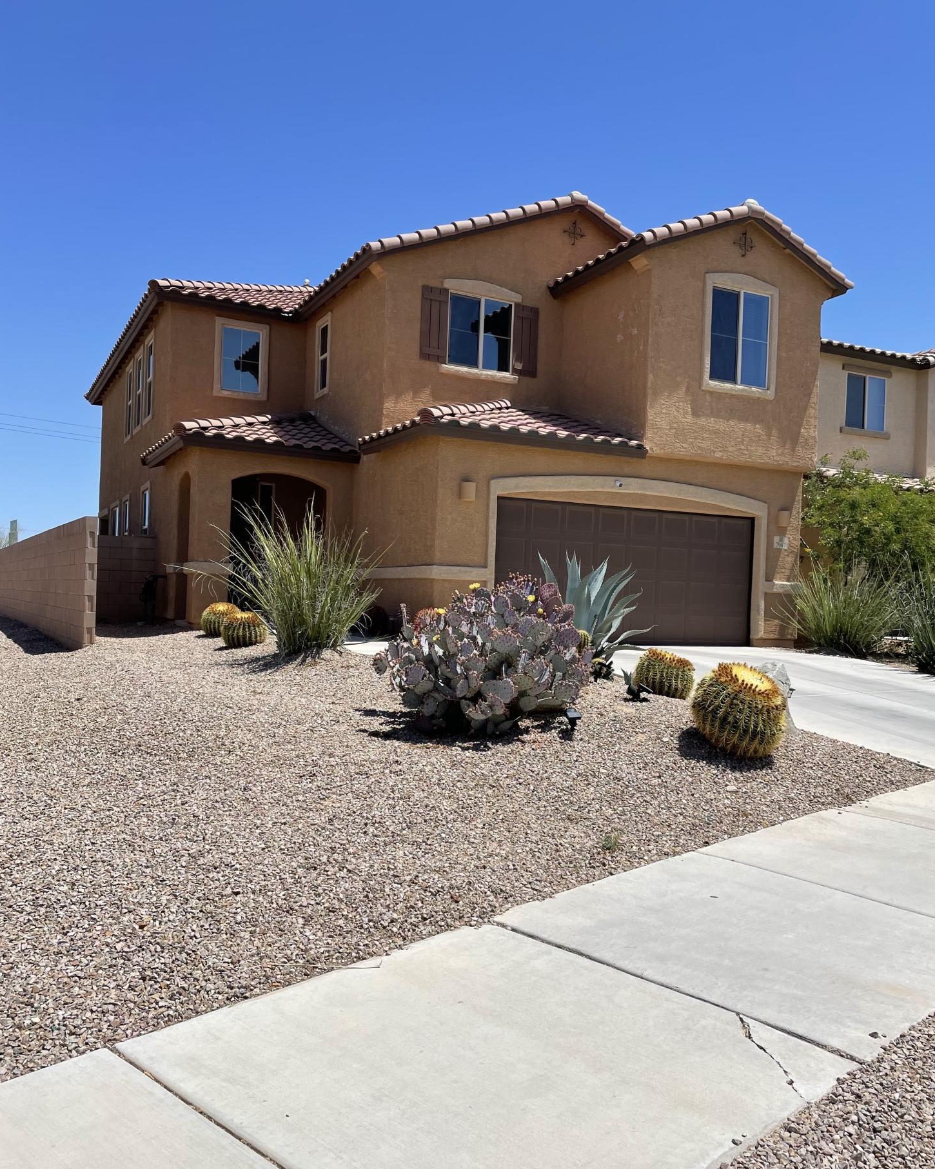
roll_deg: -2.2
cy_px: 604
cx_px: 481
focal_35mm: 28
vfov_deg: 62.2
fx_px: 969
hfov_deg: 51.5
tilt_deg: -0.6
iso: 32
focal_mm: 4.2
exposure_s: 1/5051
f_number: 1.6
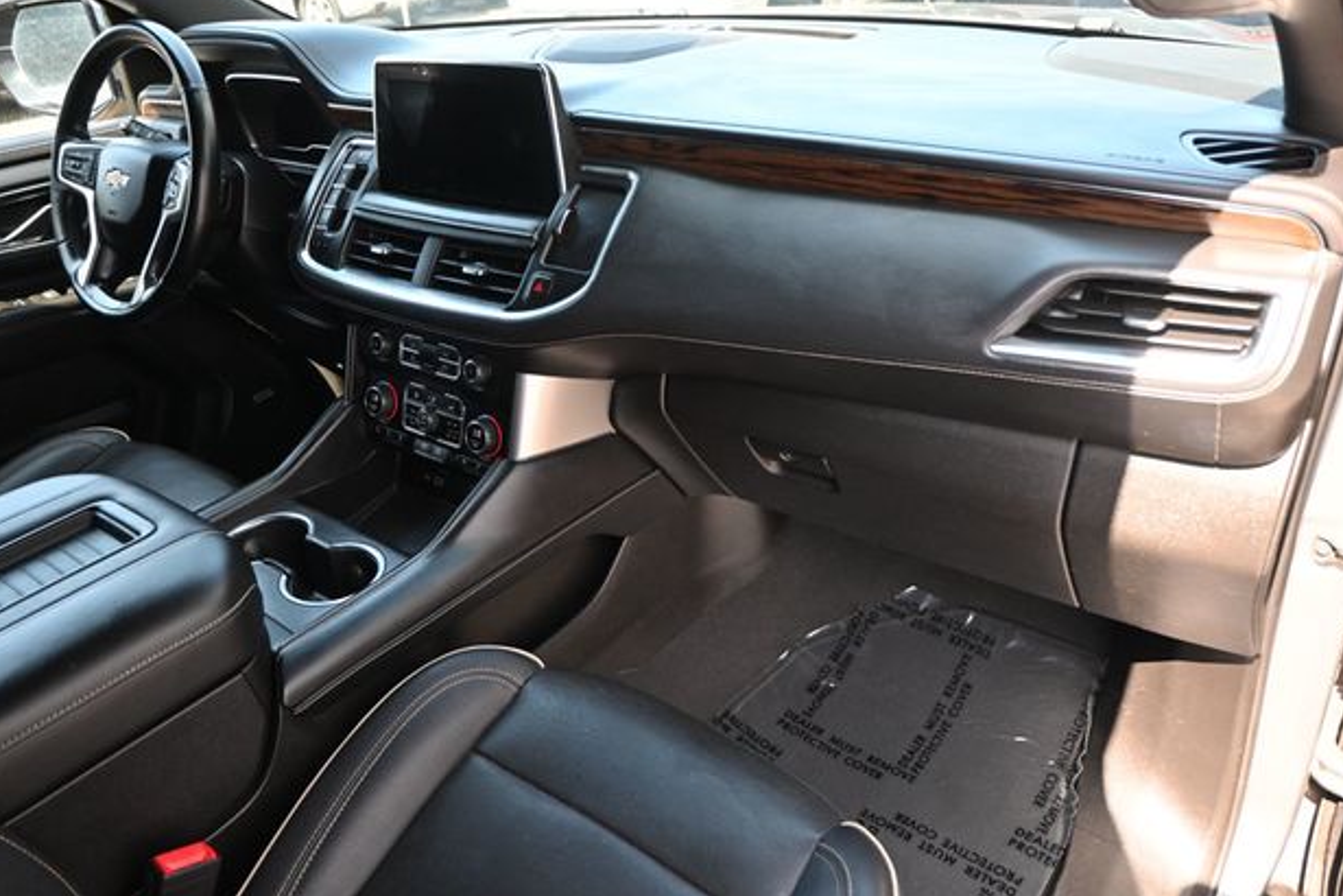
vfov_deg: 48.7
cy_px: 455
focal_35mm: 27
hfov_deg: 68.3
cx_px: 655
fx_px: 989
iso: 560
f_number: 3.5
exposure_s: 1/125
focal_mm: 17
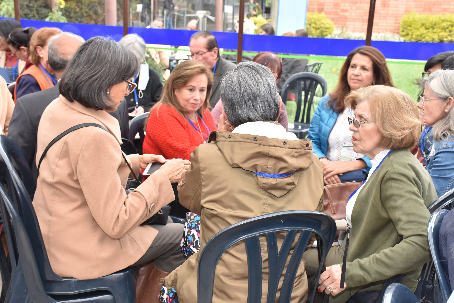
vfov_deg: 26.5
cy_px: 152
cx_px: 227
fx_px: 643
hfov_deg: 38.9
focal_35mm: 51
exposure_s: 1/160
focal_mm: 34
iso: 320
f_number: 7.1
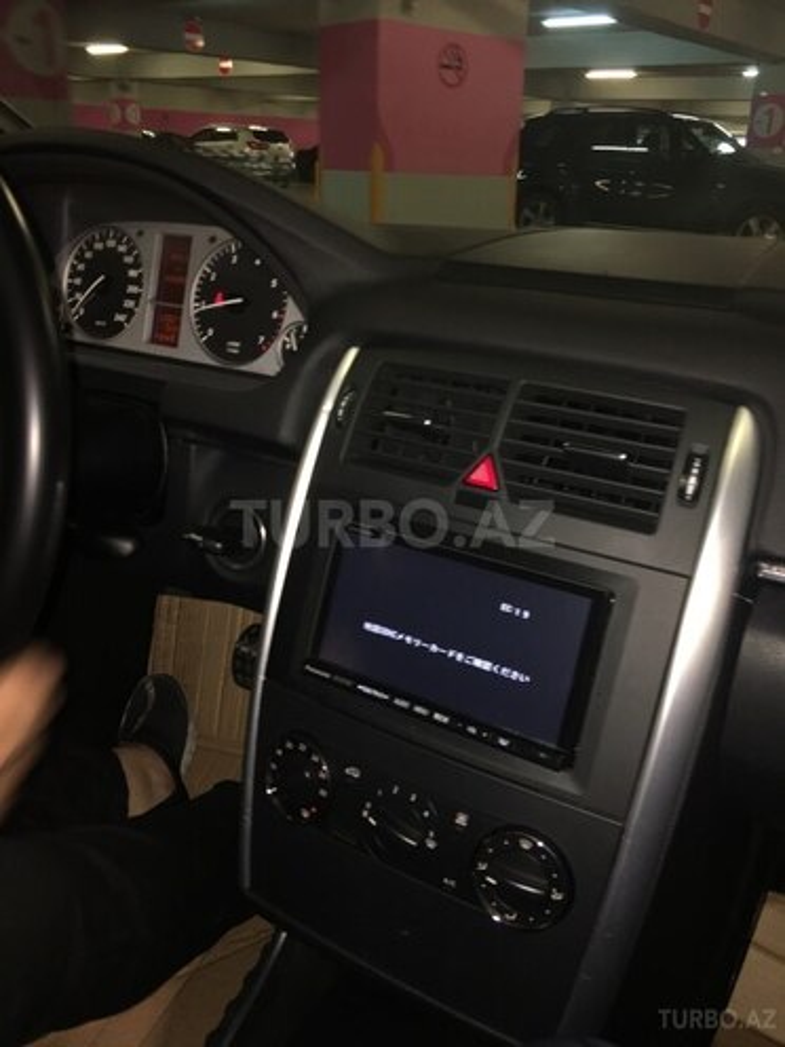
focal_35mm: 29
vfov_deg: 61.7
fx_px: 877
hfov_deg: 48.2
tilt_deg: -20.4
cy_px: 524
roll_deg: -4.7
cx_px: 392
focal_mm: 4.15
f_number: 2.2
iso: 64
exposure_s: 1/17
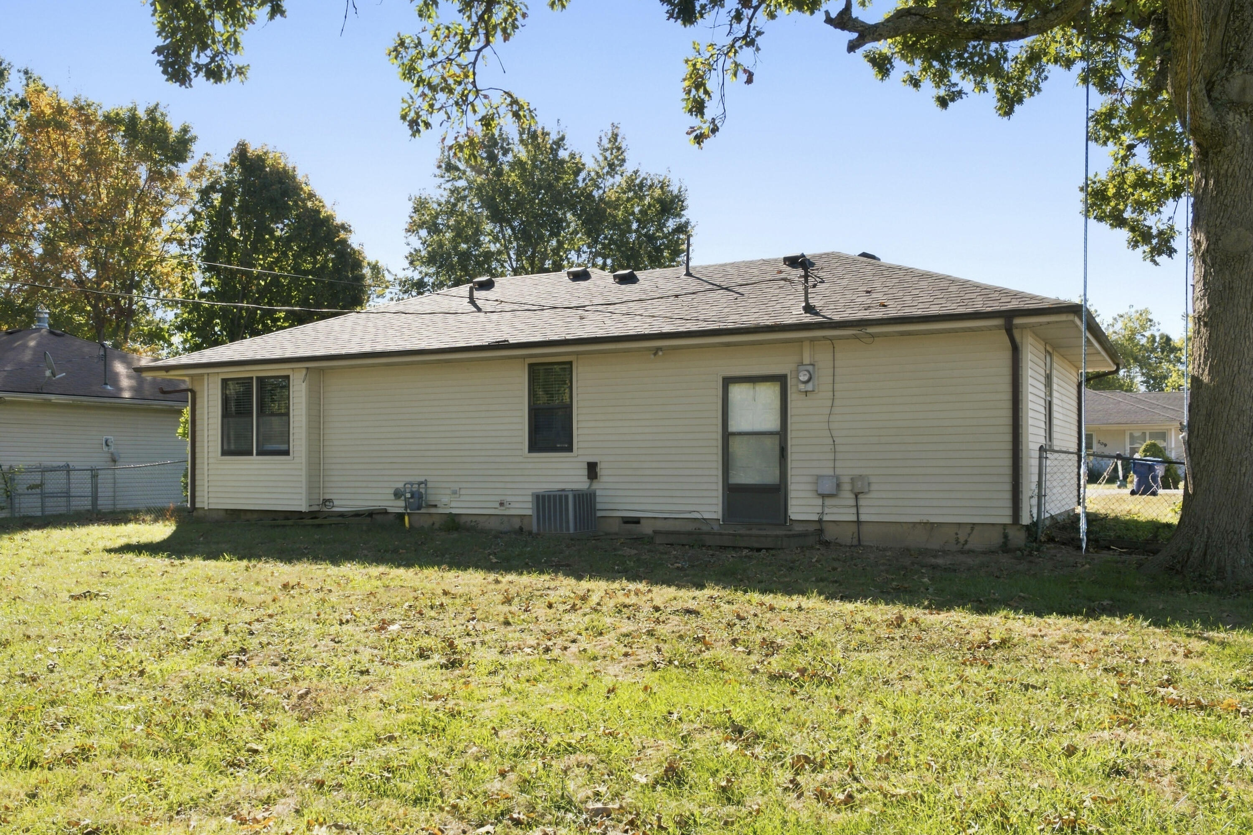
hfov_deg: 61.9
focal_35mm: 30
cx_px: 626
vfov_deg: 43.6
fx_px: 1044
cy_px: 418
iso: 160
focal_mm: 20
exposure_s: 1/160
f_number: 9
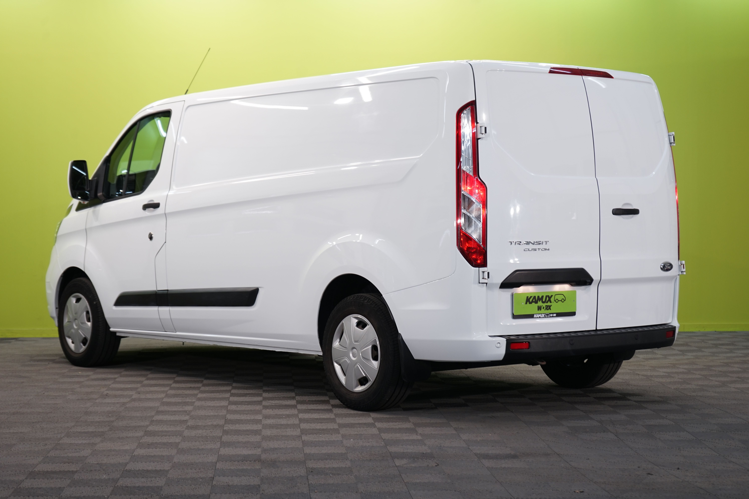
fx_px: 1456
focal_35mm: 70
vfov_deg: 19.5
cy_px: 250
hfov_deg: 28.8
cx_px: 374
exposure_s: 1/30
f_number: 5.6
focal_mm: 70
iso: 320
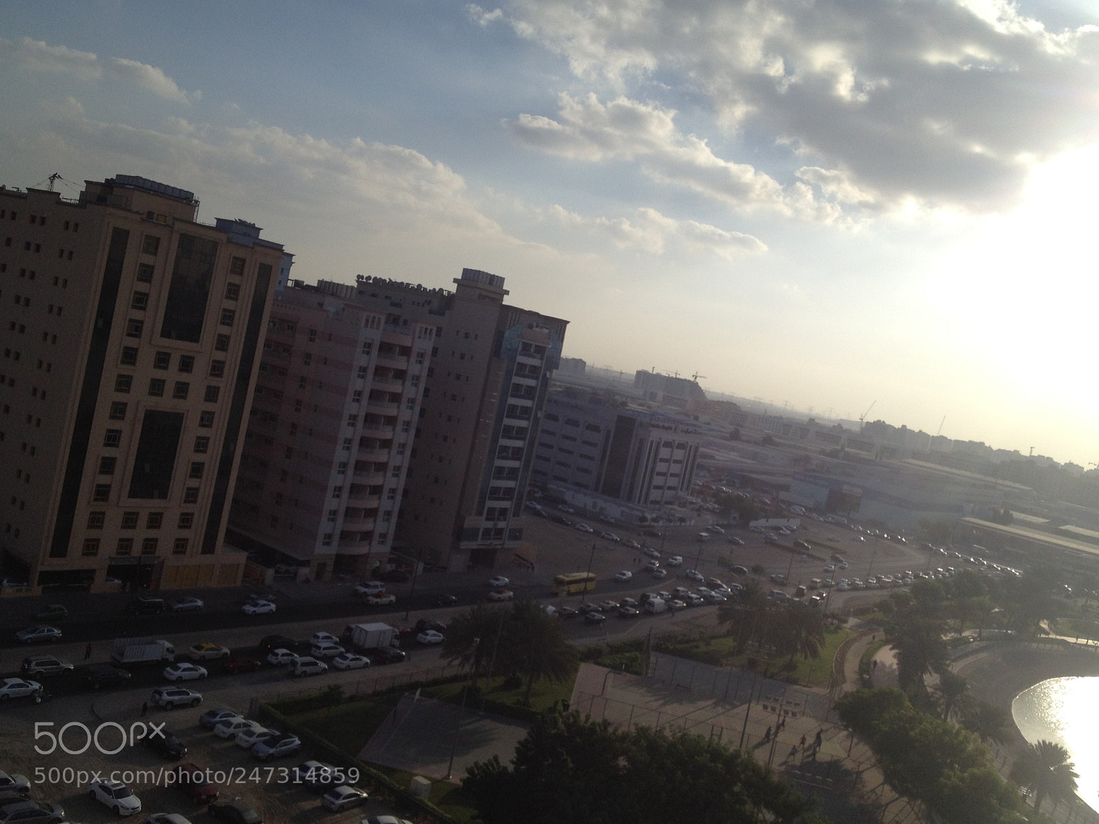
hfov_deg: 51.4
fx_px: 1143
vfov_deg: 39.7
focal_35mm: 36
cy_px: 407
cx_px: 555
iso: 50
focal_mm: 4.28
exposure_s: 1/3953
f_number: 2.4
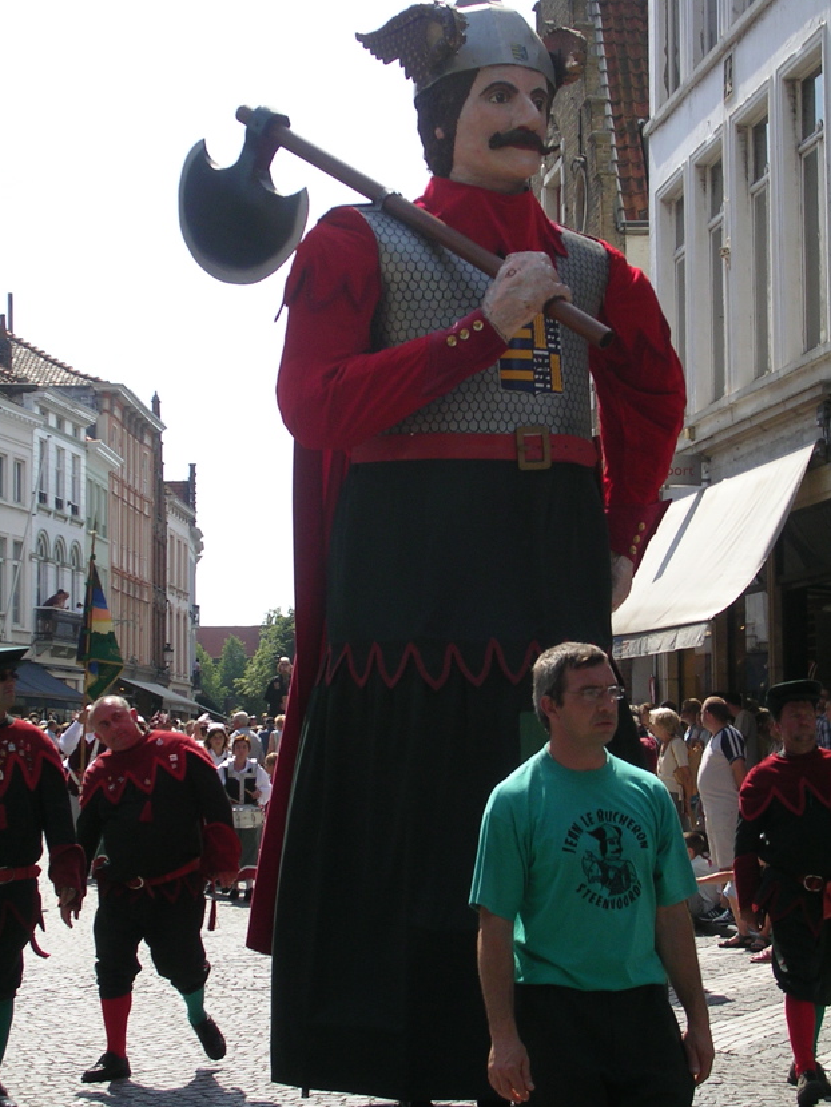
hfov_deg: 19.1
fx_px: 2464
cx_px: 411
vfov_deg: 25.3
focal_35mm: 77
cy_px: 551
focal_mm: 11.5
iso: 50
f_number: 3.9
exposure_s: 1/440
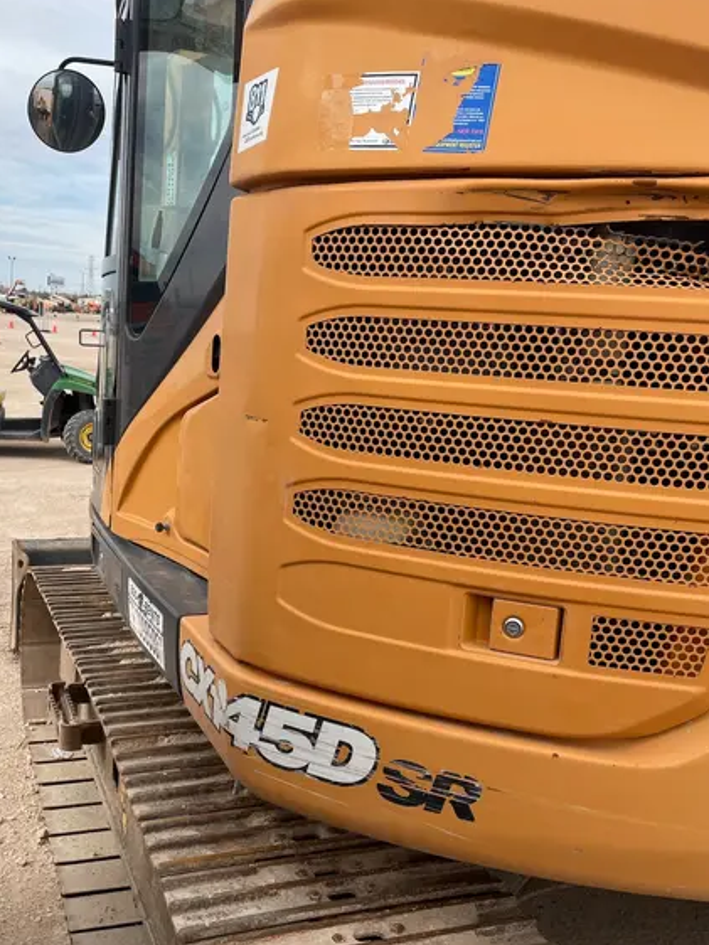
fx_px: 928
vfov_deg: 53.9
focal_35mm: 34
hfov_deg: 41.7
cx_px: 300
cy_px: 474
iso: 32
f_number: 1.6
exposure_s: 1/1553
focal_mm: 4.2
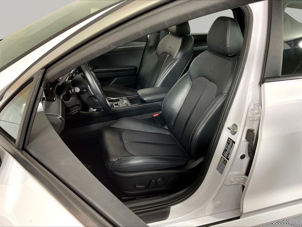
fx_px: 253
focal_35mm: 29
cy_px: 114
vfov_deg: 48.2
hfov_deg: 61.7
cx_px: 151
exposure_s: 1/60
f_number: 1.8
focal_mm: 3
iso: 50
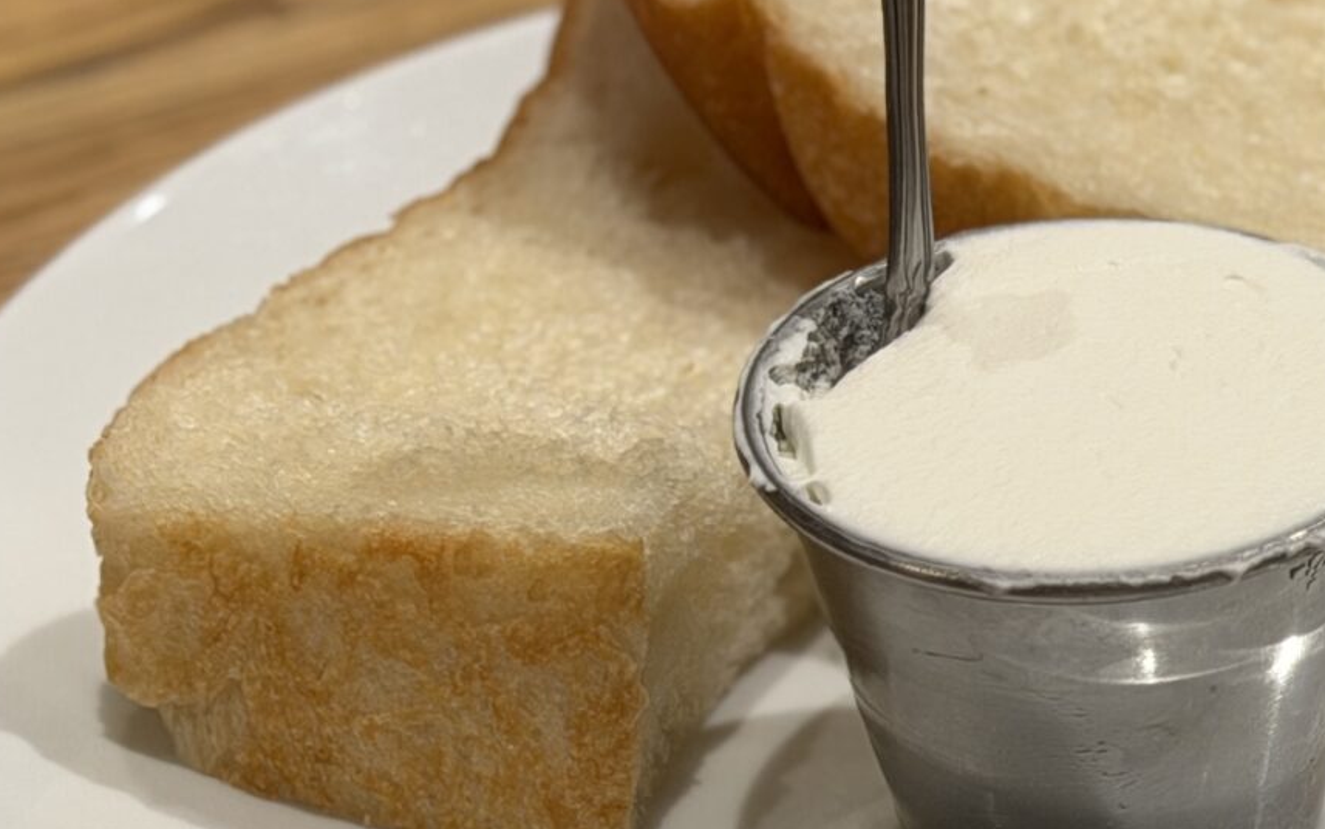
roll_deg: +0.2
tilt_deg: -38.3
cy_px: 883
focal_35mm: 152
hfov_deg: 13.4
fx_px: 5490
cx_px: 1565
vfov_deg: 8.6
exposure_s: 1/50
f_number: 1.78
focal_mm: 6.76
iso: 64
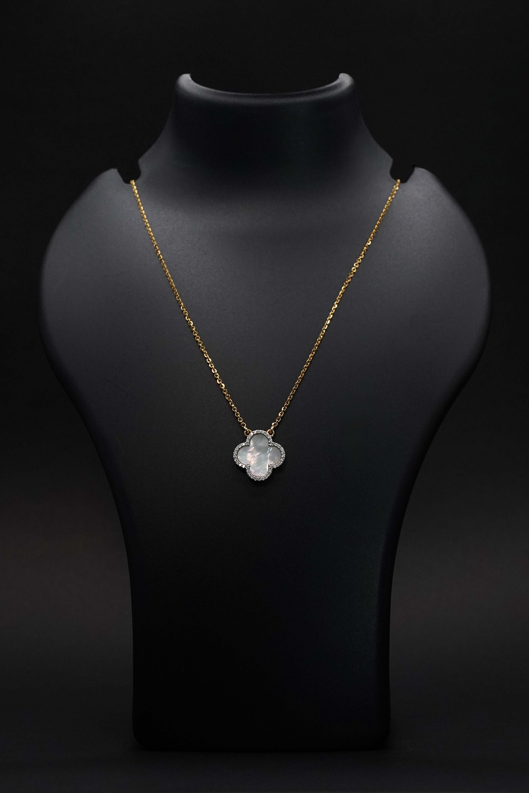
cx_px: 264
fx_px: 1631
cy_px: 396
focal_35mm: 74
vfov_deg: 27.3
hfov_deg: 18.4
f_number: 8
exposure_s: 1/800
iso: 1600
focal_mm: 74
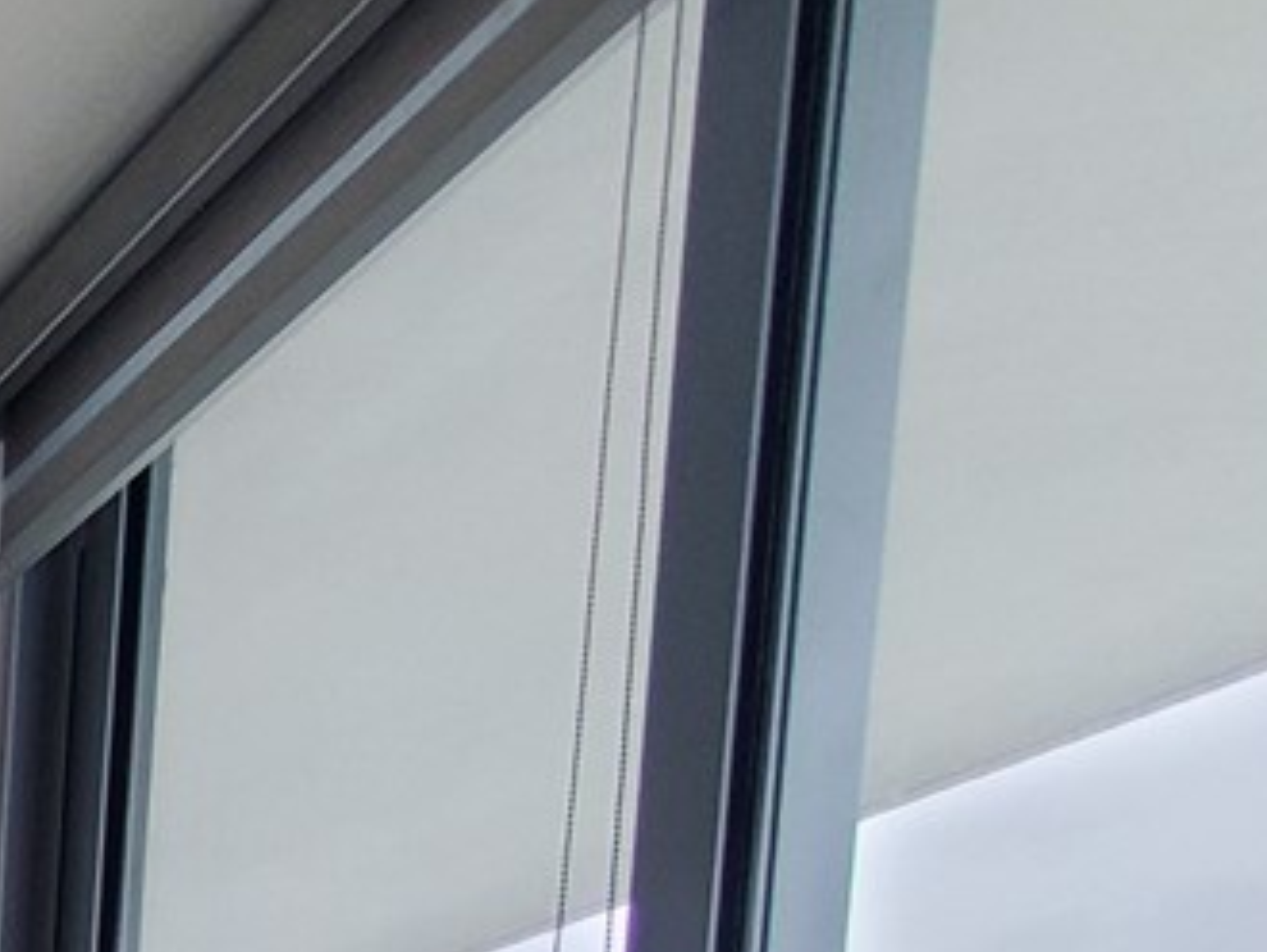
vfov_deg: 15.9
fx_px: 2308
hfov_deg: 16.2
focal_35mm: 63
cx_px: -1636
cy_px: 2088
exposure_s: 1/60
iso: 64
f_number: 2.2
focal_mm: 1.8
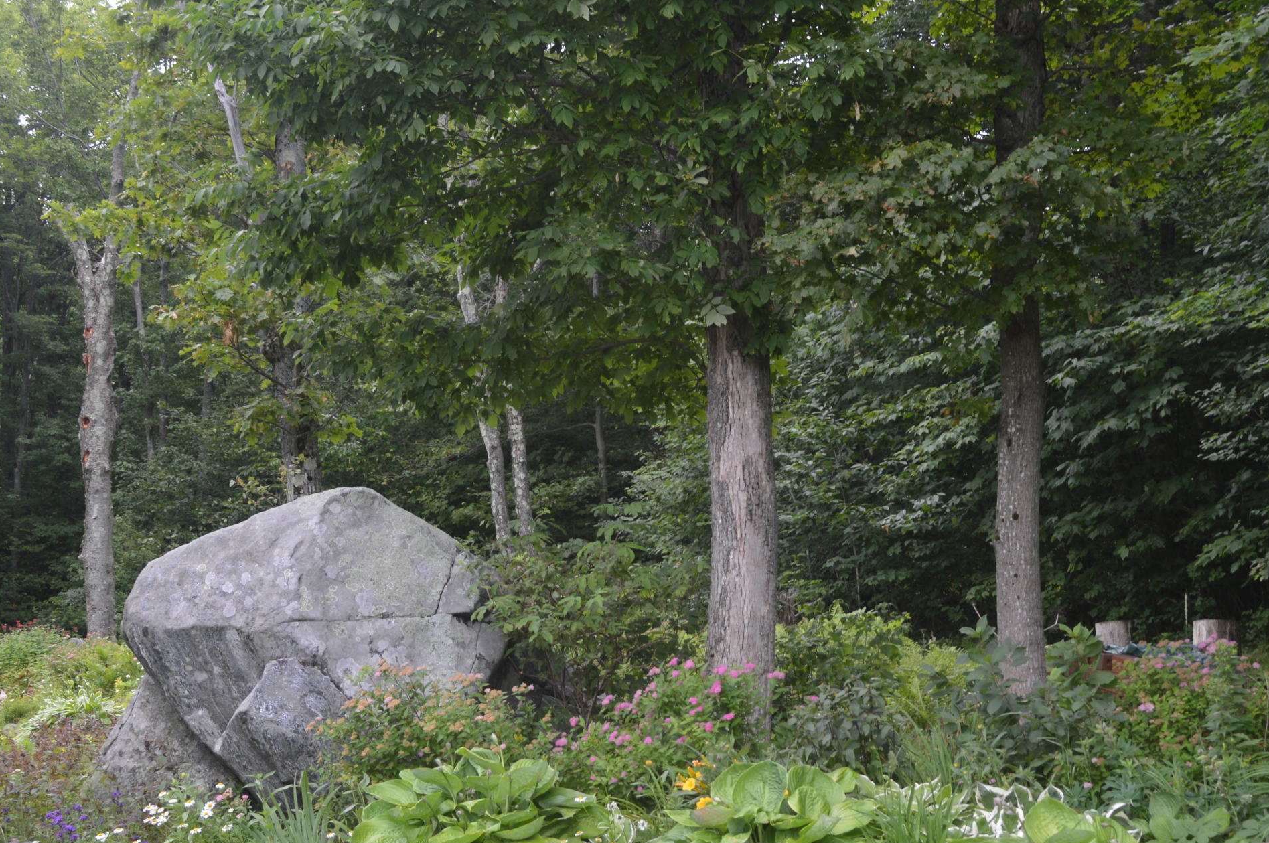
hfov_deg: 35.1
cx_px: 702
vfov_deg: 23.6
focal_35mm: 57
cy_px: 593
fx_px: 2007
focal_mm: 24
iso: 180
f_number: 5.6
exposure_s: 1/125
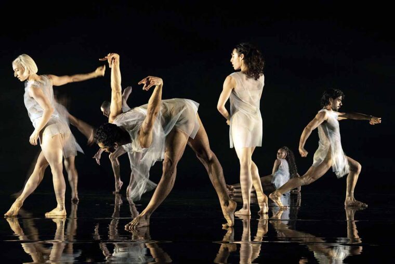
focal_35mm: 70
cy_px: 132
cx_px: 198
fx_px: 768
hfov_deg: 28.8
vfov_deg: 19.5
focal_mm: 70
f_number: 6.3
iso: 6400
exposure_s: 1/20
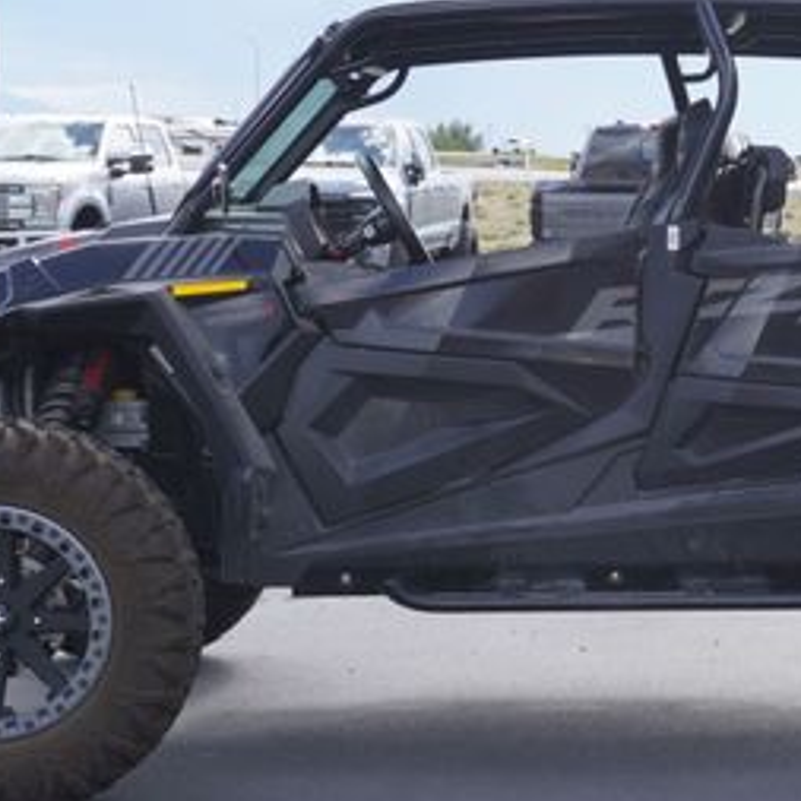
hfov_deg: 19.7
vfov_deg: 19.9
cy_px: 370
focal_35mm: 87
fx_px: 2280
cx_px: 668
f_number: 6.3
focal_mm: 27
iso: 100
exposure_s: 1/125
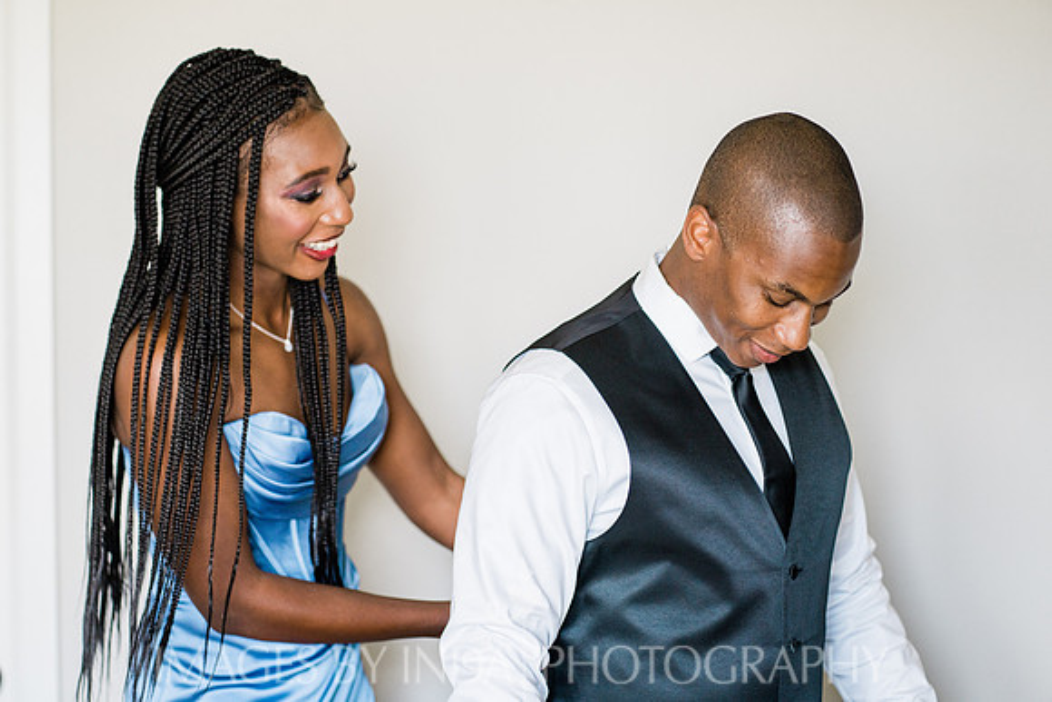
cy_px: 351
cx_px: 526
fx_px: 2484
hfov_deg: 23.9
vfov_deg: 16.1
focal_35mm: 85
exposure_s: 1/160
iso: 400
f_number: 2.2
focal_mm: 85
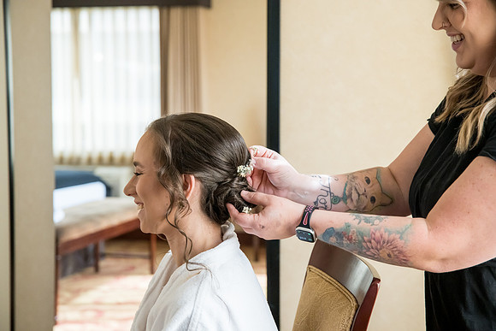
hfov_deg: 28.8
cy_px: 166
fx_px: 965
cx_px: 248
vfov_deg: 19.5
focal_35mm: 70
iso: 2000
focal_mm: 70
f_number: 4.5
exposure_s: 1/320
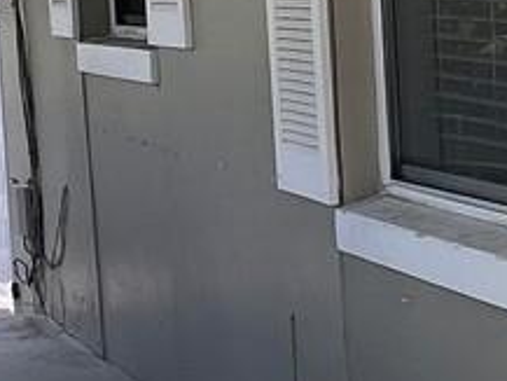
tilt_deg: -7.6
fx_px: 1407
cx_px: 869
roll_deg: -0.2
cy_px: 171
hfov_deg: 17.3
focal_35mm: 96
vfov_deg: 15.4
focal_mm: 1.57
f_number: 1.8
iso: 32
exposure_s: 1/231
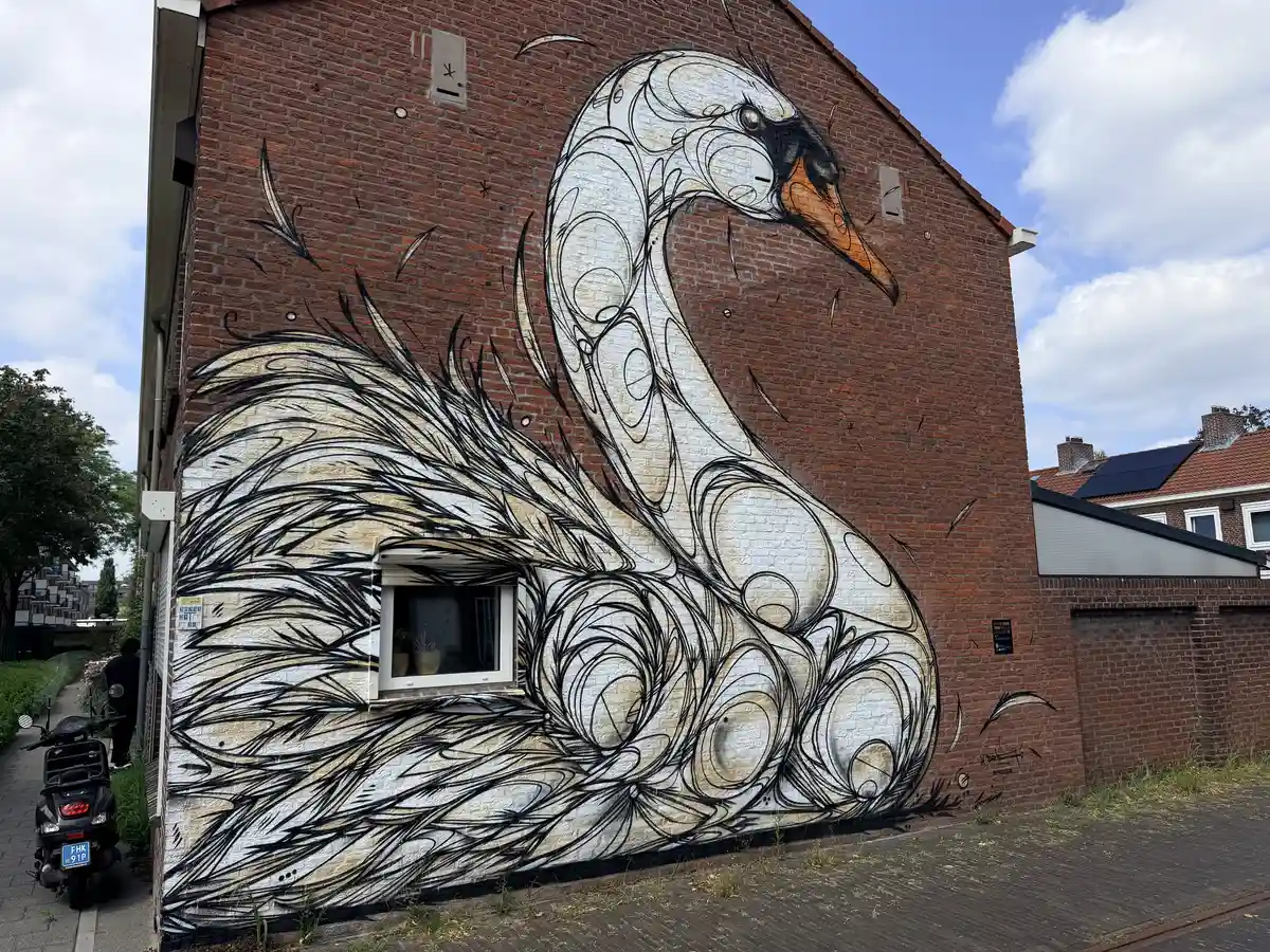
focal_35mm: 24
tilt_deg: +9.0
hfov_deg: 71.6
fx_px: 881
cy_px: 476
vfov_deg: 56.8
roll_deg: +0.7
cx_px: 635
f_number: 1.78
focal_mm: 6.76
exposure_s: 1/5714
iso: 80
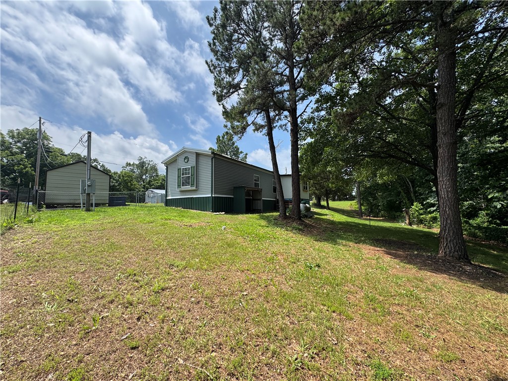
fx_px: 205
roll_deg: +0.2
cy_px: 190
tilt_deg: +5.0
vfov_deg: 85.7
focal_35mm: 14
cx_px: 254
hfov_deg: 102.1
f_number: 2.2
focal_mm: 2.22
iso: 40
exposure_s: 1/1395
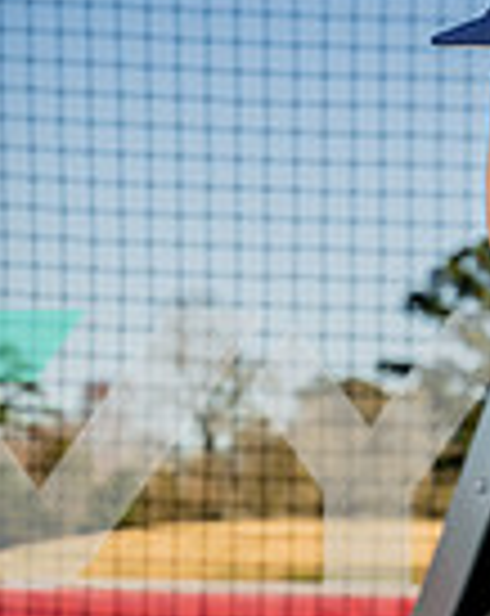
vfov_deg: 8.8
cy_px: 769
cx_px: 486
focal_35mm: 216
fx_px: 3929
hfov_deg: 7.1
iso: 125
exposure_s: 1/250
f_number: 8
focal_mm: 70
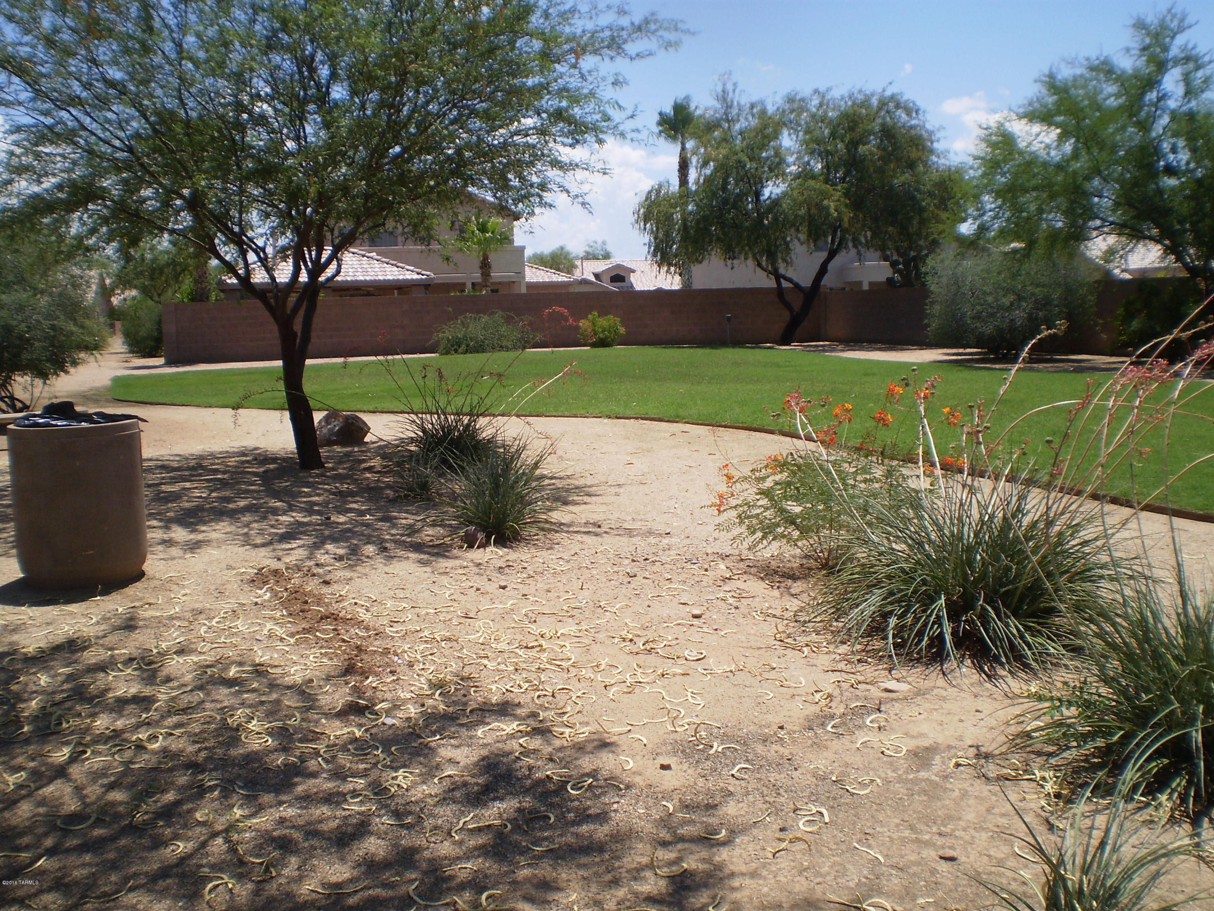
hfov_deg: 51.4
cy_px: 456
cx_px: 607
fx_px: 1263
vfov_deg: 39.7
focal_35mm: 36
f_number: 4.6
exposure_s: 1/800
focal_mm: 6.3
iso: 64
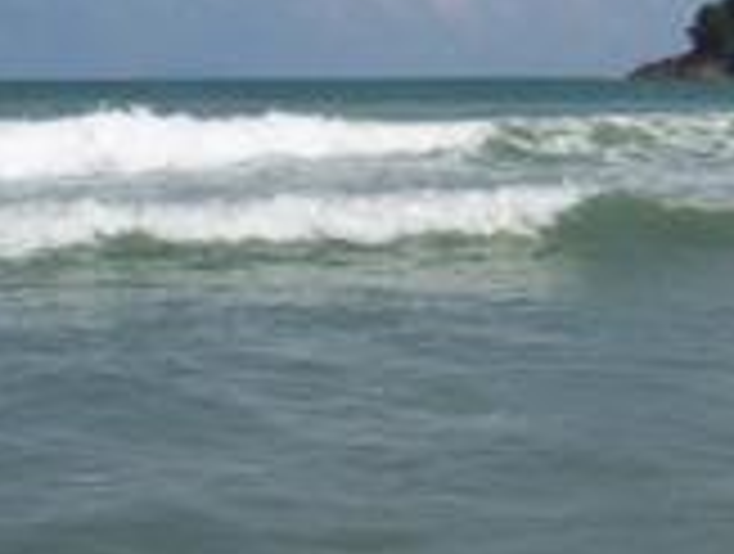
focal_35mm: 128
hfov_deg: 14.9
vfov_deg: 11.5
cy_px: 52
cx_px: 865
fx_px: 2720
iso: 100
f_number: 4.5
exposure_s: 1/2000
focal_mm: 4.99
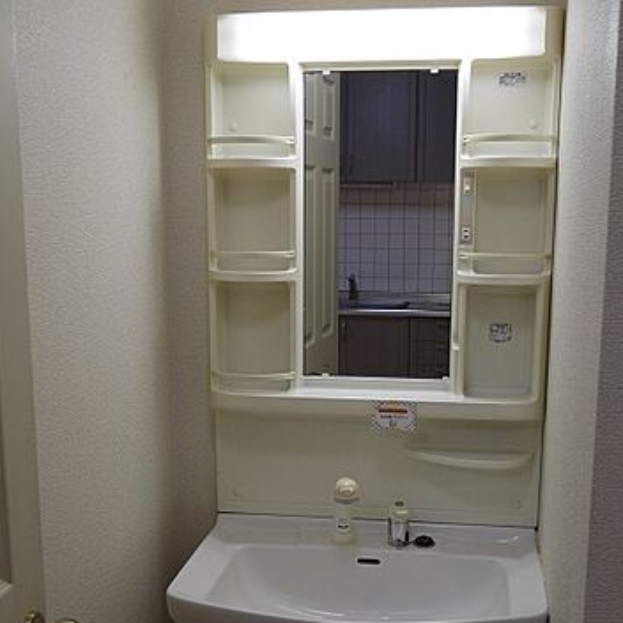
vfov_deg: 35.6
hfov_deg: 36.1
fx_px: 957
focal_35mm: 47
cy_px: 423
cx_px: 315
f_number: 3.5
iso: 250
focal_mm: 14
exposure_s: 1/60
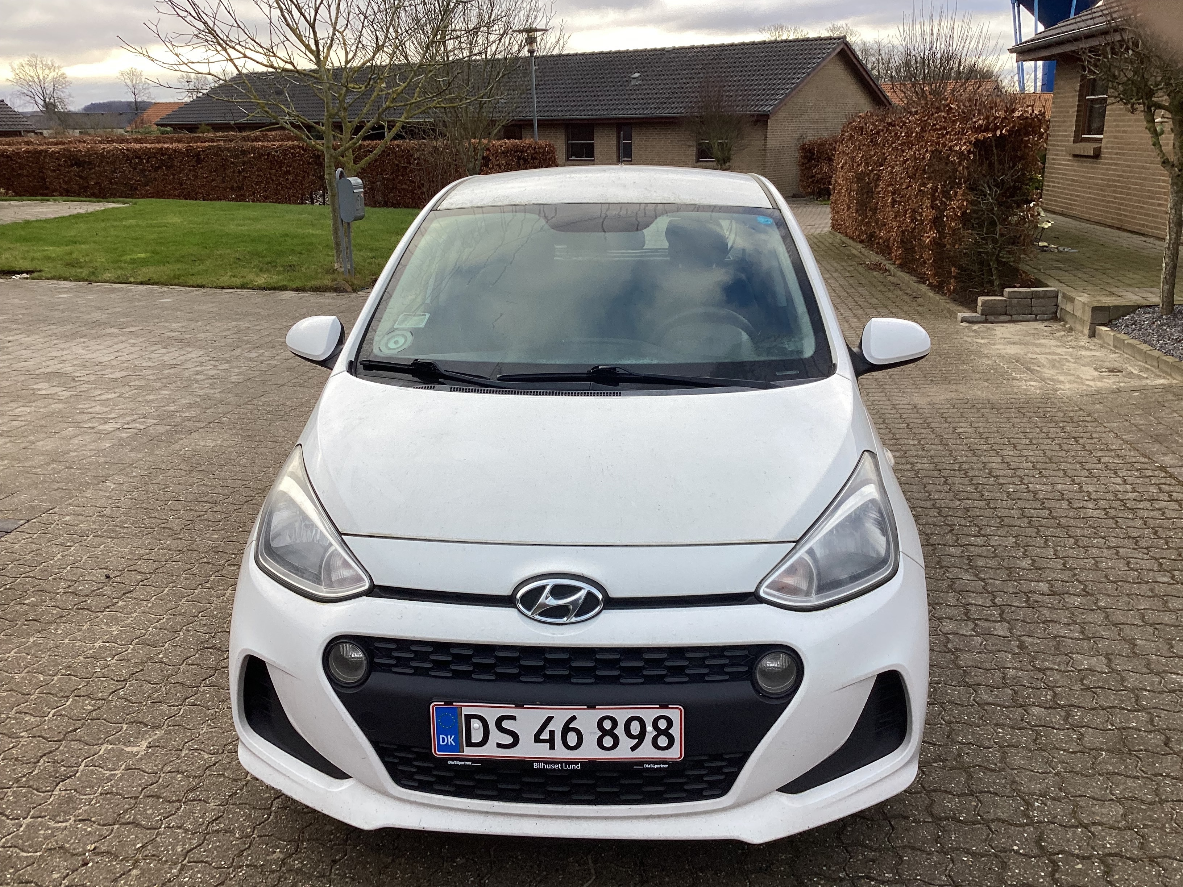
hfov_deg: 58.4
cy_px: 444
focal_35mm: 31
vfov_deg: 45.4
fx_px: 1059
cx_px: 592
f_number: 2.4
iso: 25
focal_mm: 3.3
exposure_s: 1/214
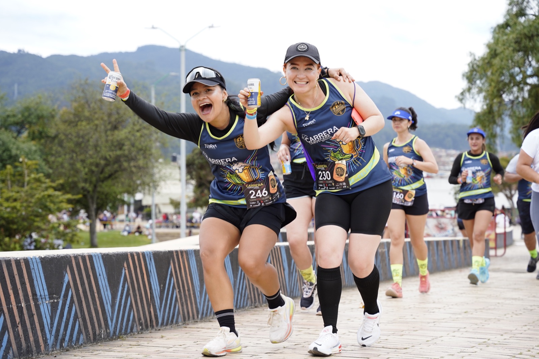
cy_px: 180
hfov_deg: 31.8
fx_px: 947
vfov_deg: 21.5
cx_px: 270
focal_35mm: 63
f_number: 4
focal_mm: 63.3
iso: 500
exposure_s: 1/1250
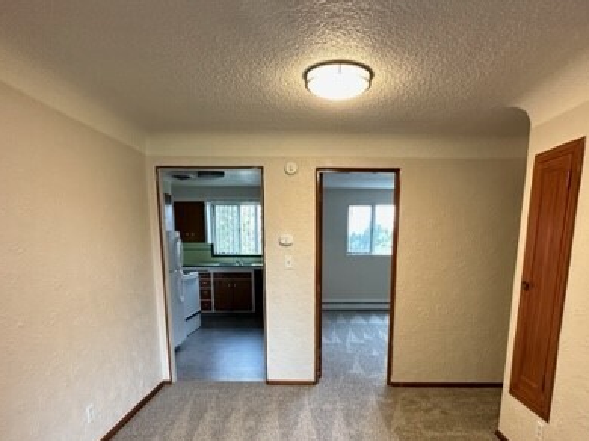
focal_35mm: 23
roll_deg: -0.1
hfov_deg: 73.9
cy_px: 314
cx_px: 308
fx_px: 391
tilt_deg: -10.8
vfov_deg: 56.7
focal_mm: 2.22
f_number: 2.2
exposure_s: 1/60
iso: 320
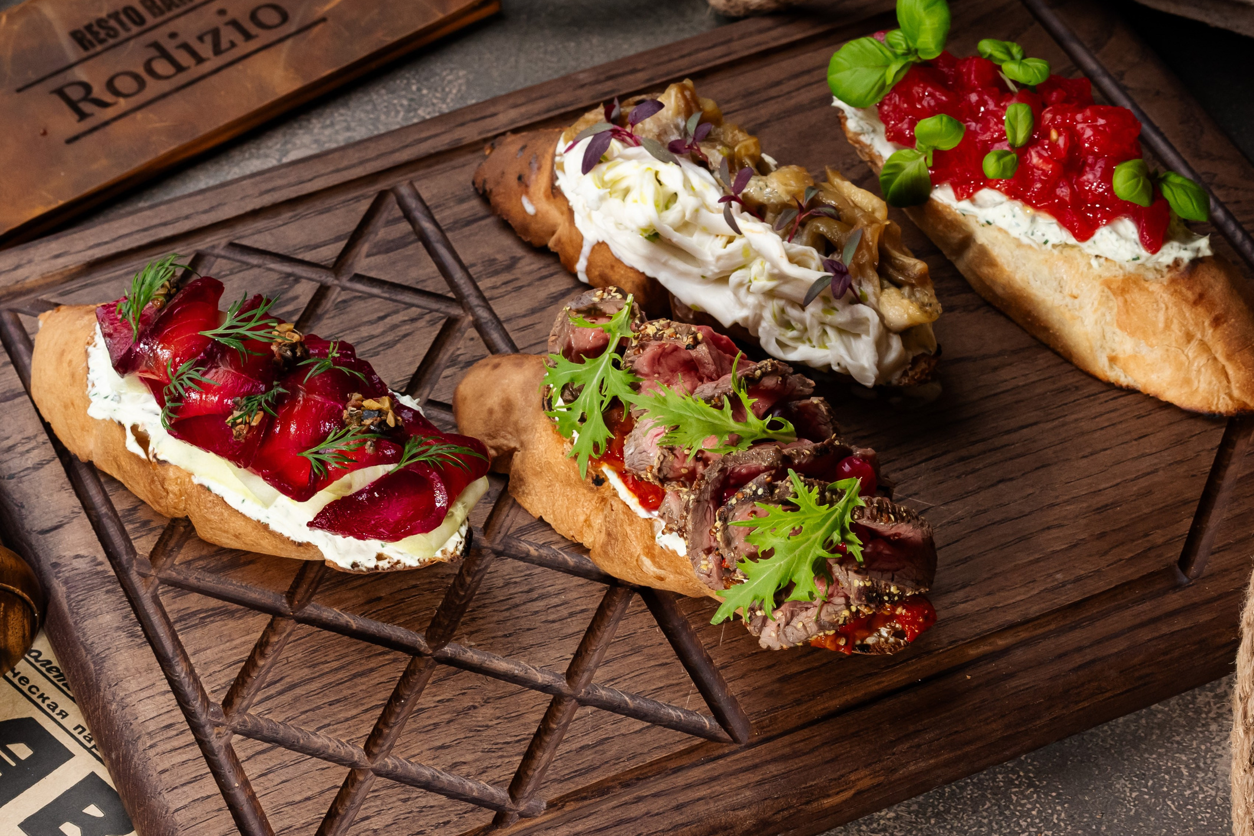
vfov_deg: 14.1
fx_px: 3379
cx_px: 719
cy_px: 437
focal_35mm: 97
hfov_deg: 21.0
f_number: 10
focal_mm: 55
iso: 1250
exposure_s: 1/160
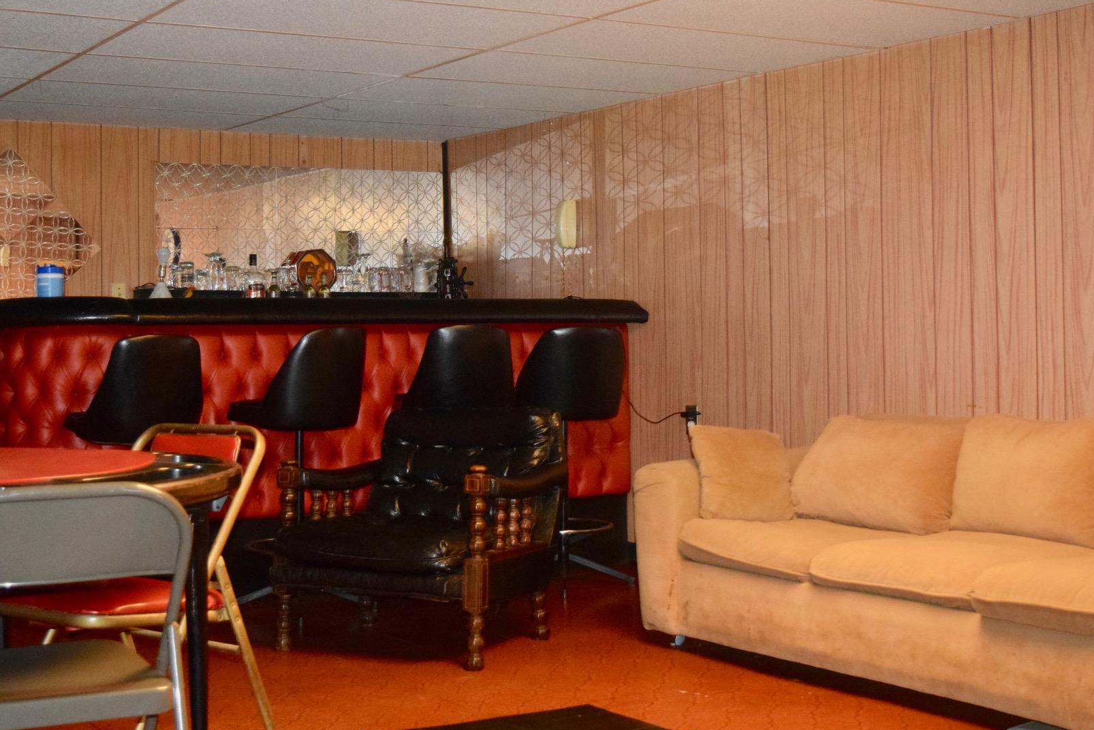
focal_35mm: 52
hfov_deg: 38.3
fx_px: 1569
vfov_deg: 26.1
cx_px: 436
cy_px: 296
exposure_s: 1/60
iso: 3200
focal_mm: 27
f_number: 4
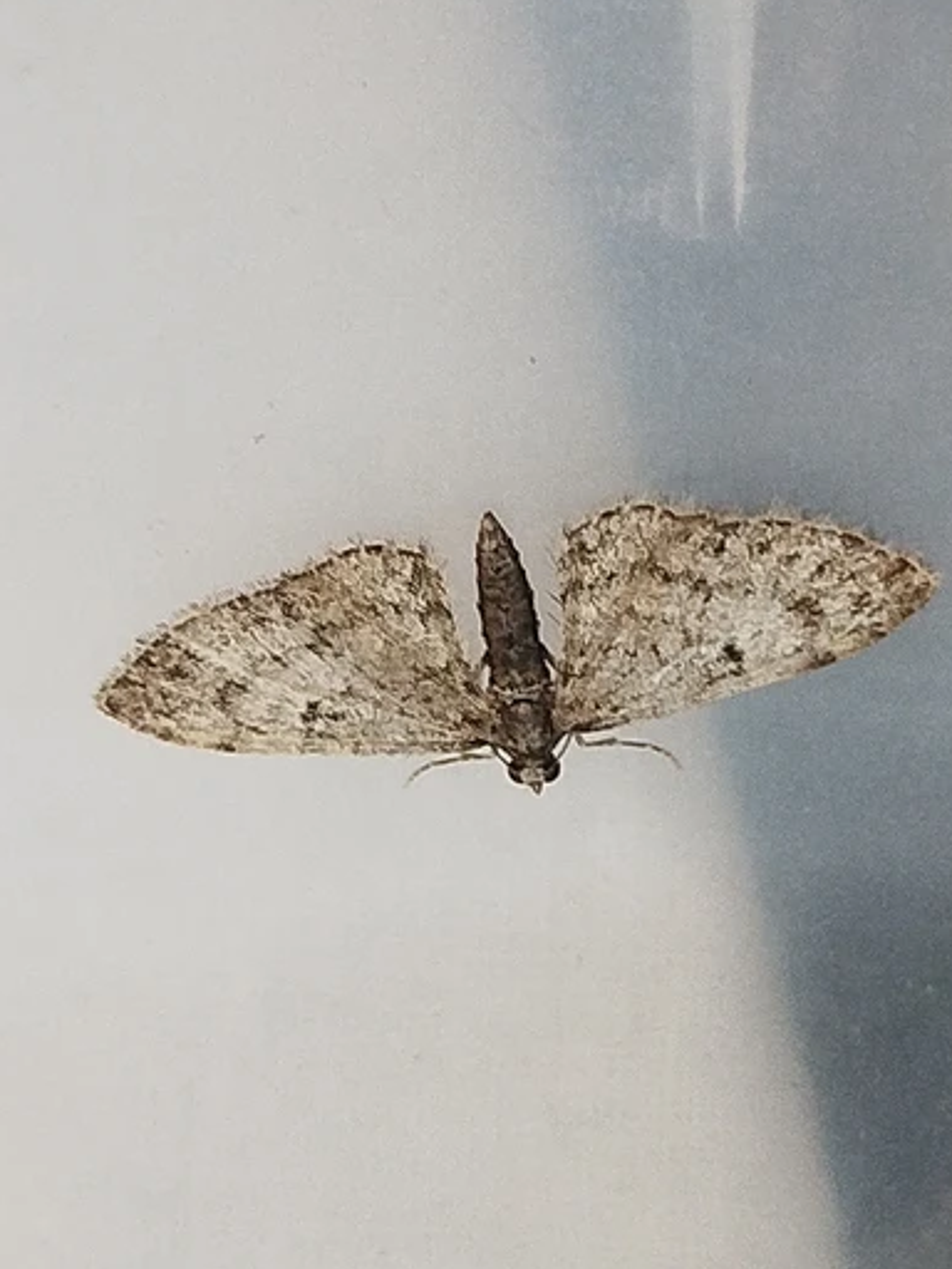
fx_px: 3300
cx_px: 533
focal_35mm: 90
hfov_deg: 16.4
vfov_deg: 21.8
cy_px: 679
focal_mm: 5.31
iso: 400
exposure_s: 1/33
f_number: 1.7
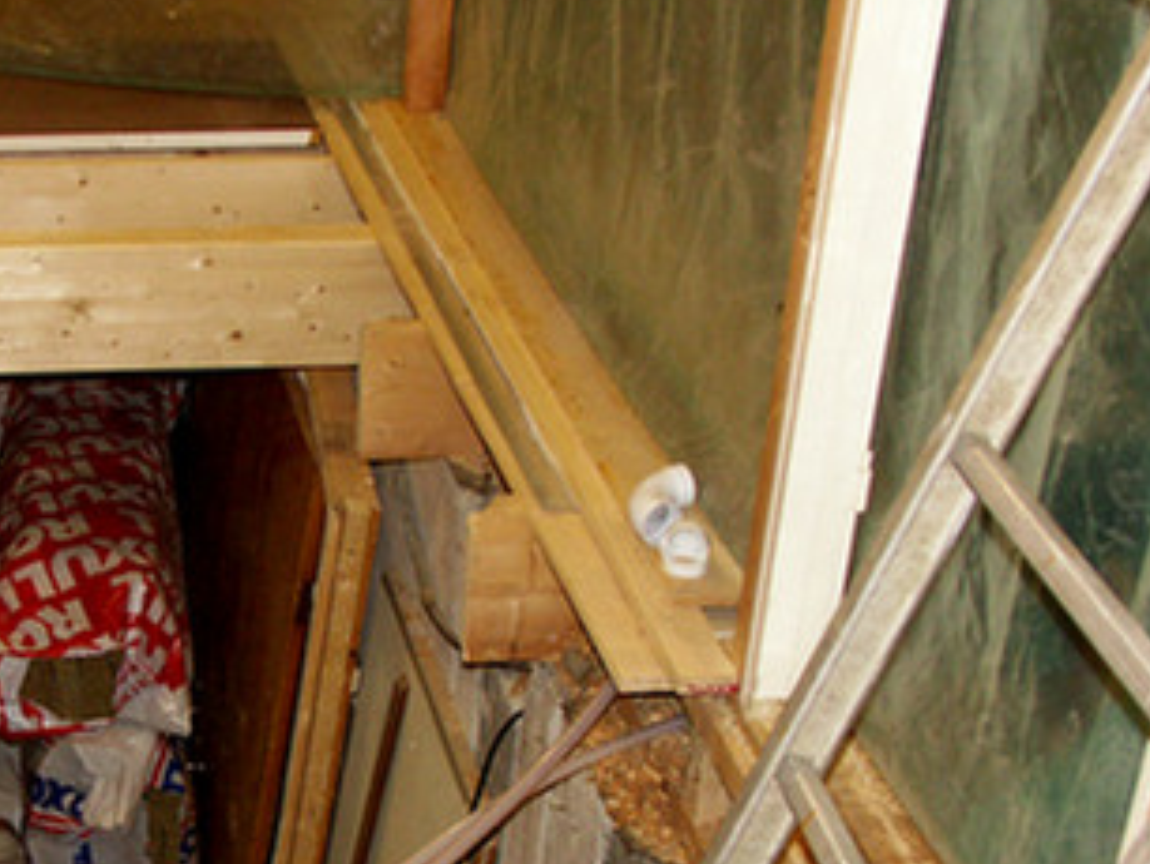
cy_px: 781
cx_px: 75
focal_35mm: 71
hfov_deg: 26.3
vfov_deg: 20.3
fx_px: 2361
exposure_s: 1/50
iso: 200
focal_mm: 8.75
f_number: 2.8
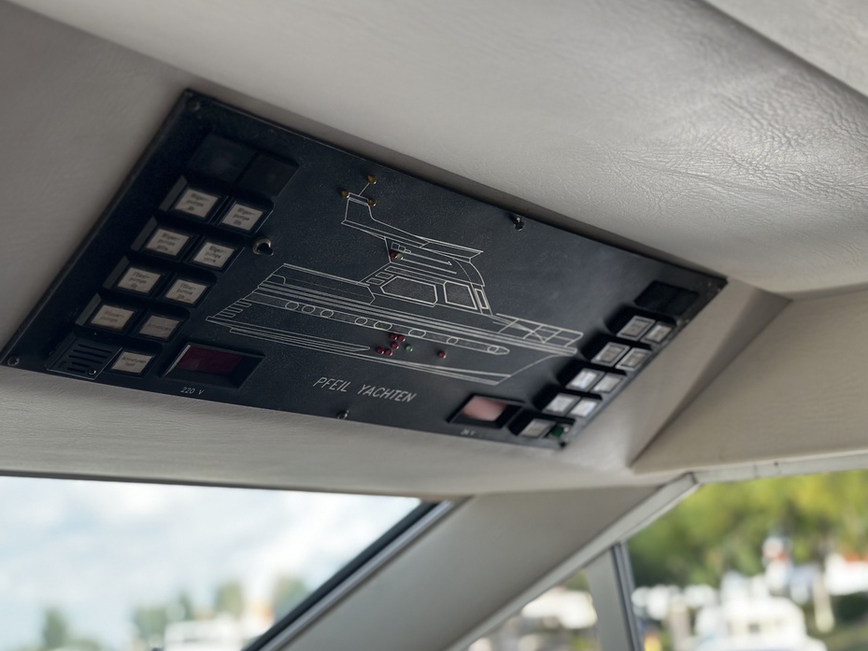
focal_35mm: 62
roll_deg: +3.2
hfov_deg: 31.0
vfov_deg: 23.6
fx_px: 1555
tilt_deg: +10.5
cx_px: 310
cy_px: 356
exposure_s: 1/435
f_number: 1.78
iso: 80
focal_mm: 6.86
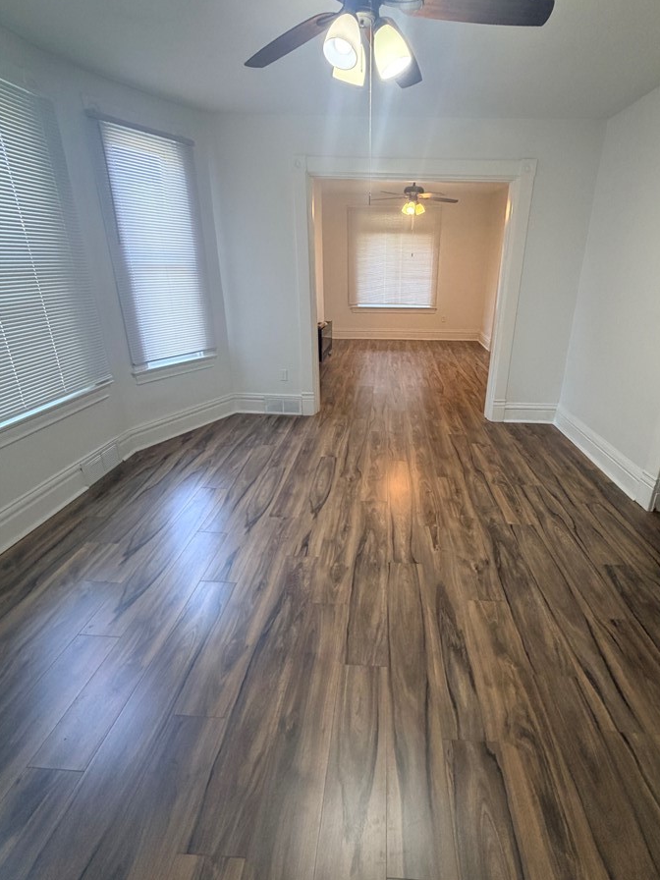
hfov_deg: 77.8
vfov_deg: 94.3
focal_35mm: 16
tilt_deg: -19.1
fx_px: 407
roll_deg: +0.8
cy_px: 403
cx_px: 371
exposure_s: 1/120
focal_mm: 2.22
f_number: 2.2
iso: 250
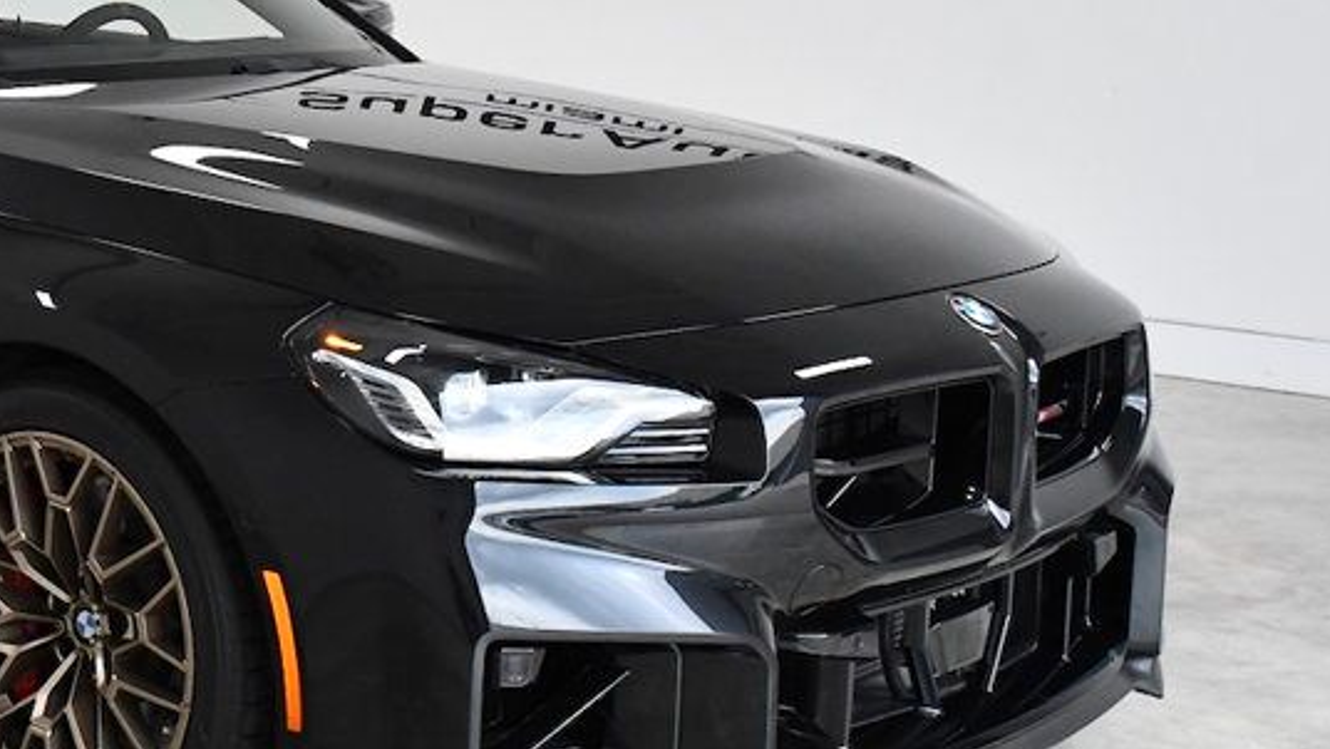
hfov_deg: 28.0
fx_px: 2540
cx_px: 69
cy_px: 249
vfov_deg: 16.7
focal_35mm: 72
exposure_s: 1/1250
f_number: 5.6
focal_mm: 24
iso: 2500
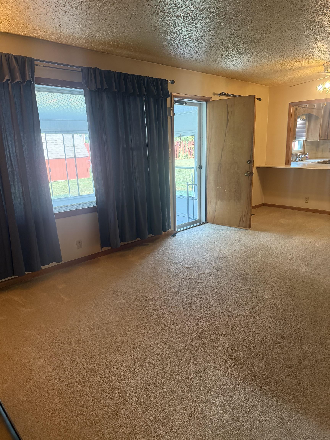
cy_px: 220
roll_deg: +1.3
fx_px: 305
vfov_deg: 71.6
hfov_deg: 56.8
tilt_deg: -13.9
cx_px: 165
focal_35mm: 24
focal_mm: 6.76
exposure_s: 1/60
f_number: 1.78
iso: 250
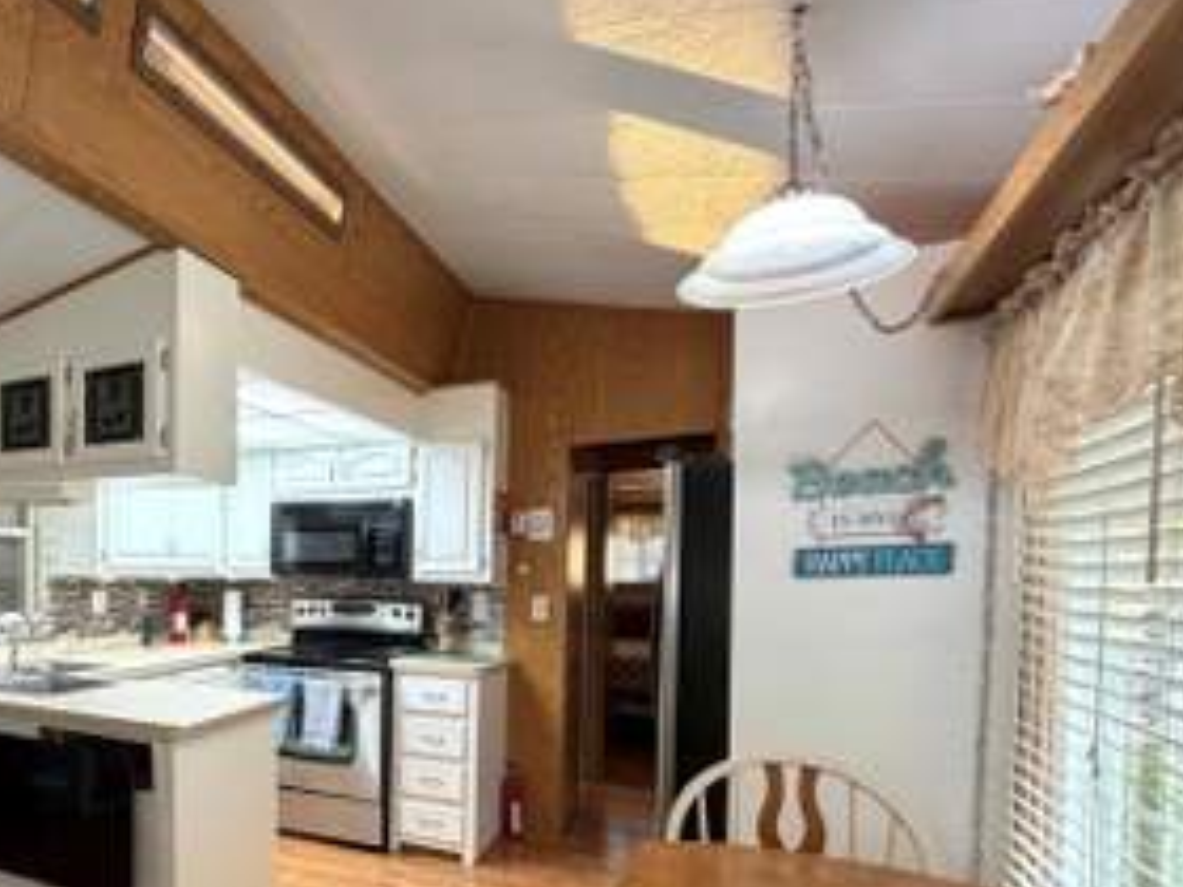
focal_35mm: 24
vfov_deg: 55.5
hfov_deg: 64.0
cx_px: 203
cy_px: 600
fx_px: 820
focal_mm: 2.22
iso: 200
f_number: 2.2
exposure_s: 1/60
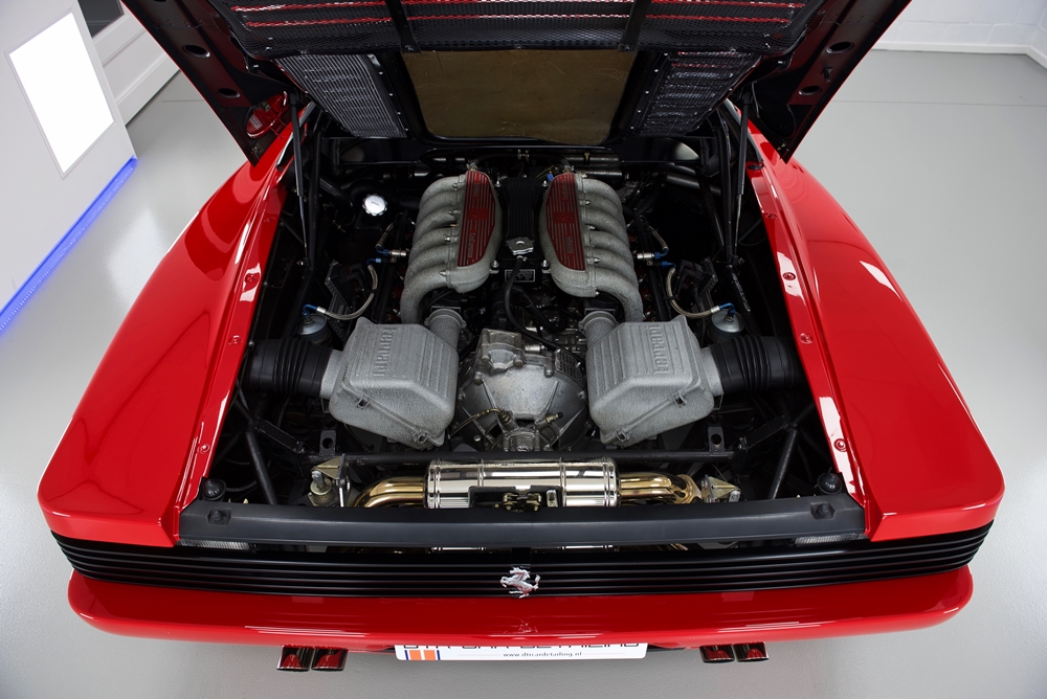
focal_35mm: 24
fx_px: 698
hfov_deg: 73.7
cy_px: 350
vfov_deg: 53.2
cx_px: 524
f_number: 5.6
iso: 100
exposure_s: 1/20
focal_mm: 24
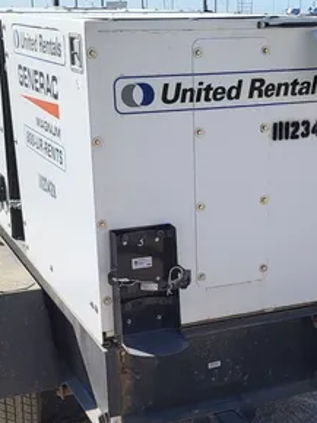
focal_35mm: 66
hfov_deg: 22.1
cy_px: 296
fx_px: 805
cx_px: 234
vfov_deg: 29.1
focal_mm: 5.4
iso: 40
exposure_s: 1/2228
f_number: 1.8
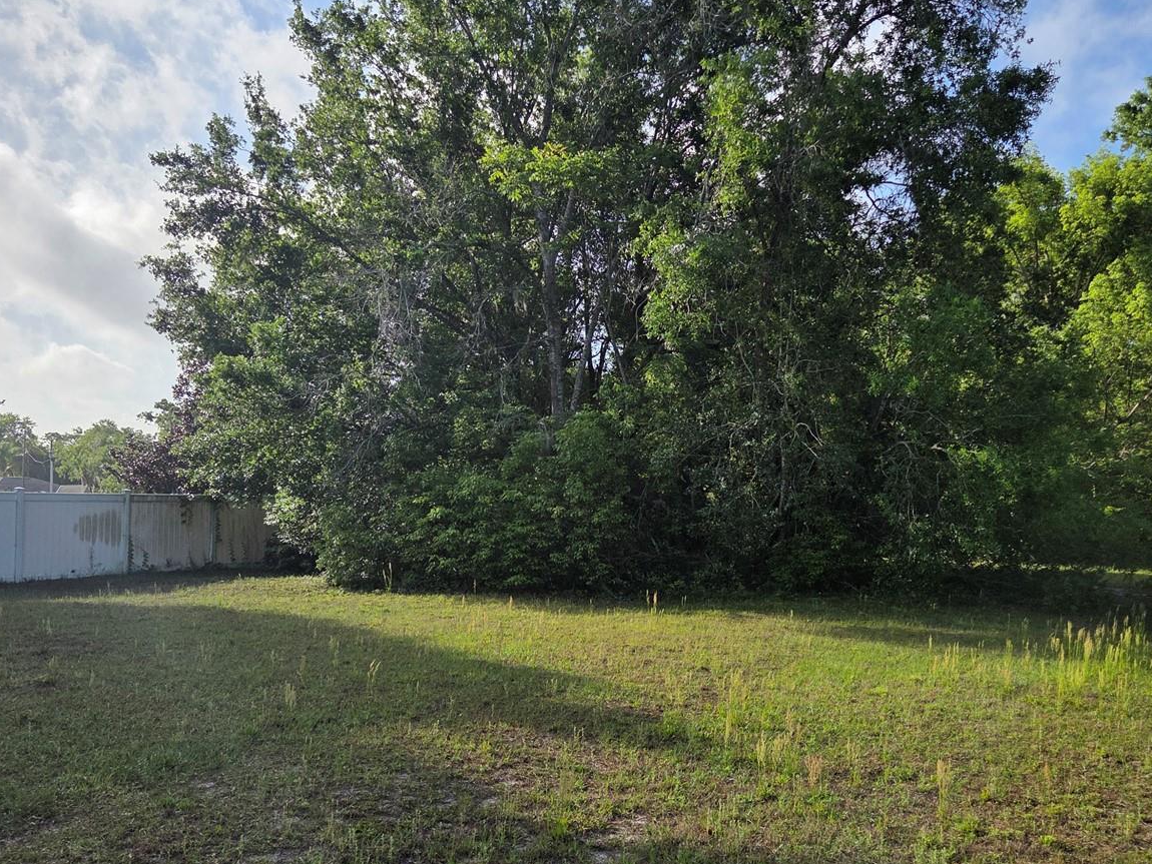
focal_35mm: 32
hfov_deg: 56.7
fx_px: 1065
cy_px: 518
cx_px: 631
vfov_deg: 44.0
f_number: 1.8
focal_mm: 5.4
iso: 80
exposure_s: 1/7891
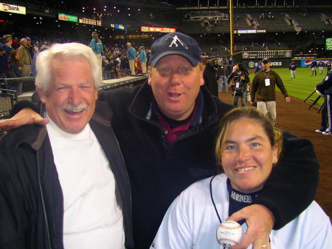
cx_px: 160
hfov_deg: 46.8
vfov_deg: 35.9
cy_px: 133
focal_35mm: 40
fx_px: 384
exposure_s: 1/60
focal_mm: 5.7
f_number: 2.8
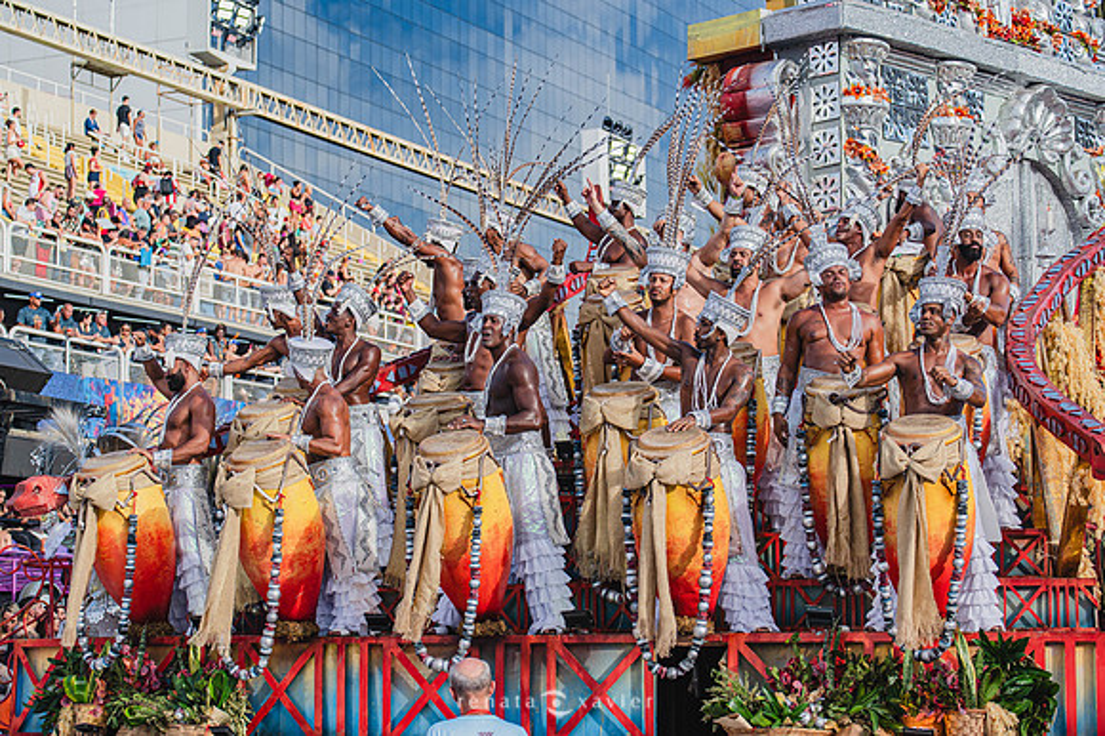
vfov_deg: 16.1
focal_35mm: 85
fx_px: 2607
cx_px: 552
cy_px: 368
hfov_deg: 23.9
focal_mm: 85
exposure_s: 1/1600
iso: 400
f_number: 5.6
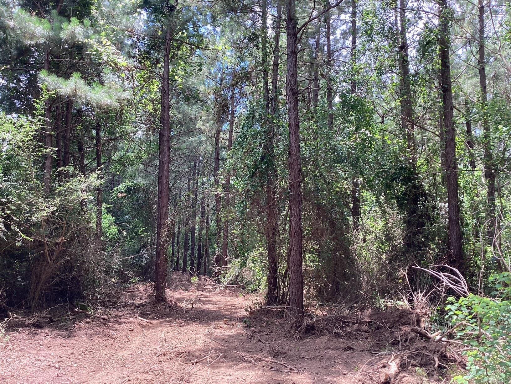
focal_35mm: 31
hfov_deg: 58.4
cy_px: 192
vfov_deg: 45.4
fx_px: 458
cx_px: 256
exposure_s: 1/120
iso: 40
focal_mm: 3.3
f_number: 2.4
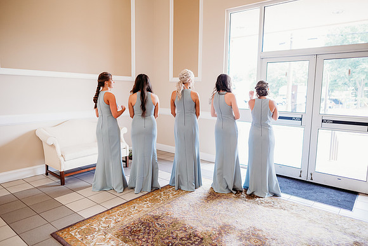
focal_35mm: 24
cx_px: 184
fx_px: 245
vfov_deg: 53.2
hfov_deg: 73.7
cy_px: 123
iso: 500
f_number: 2.5
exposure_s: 1/160
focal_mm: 24
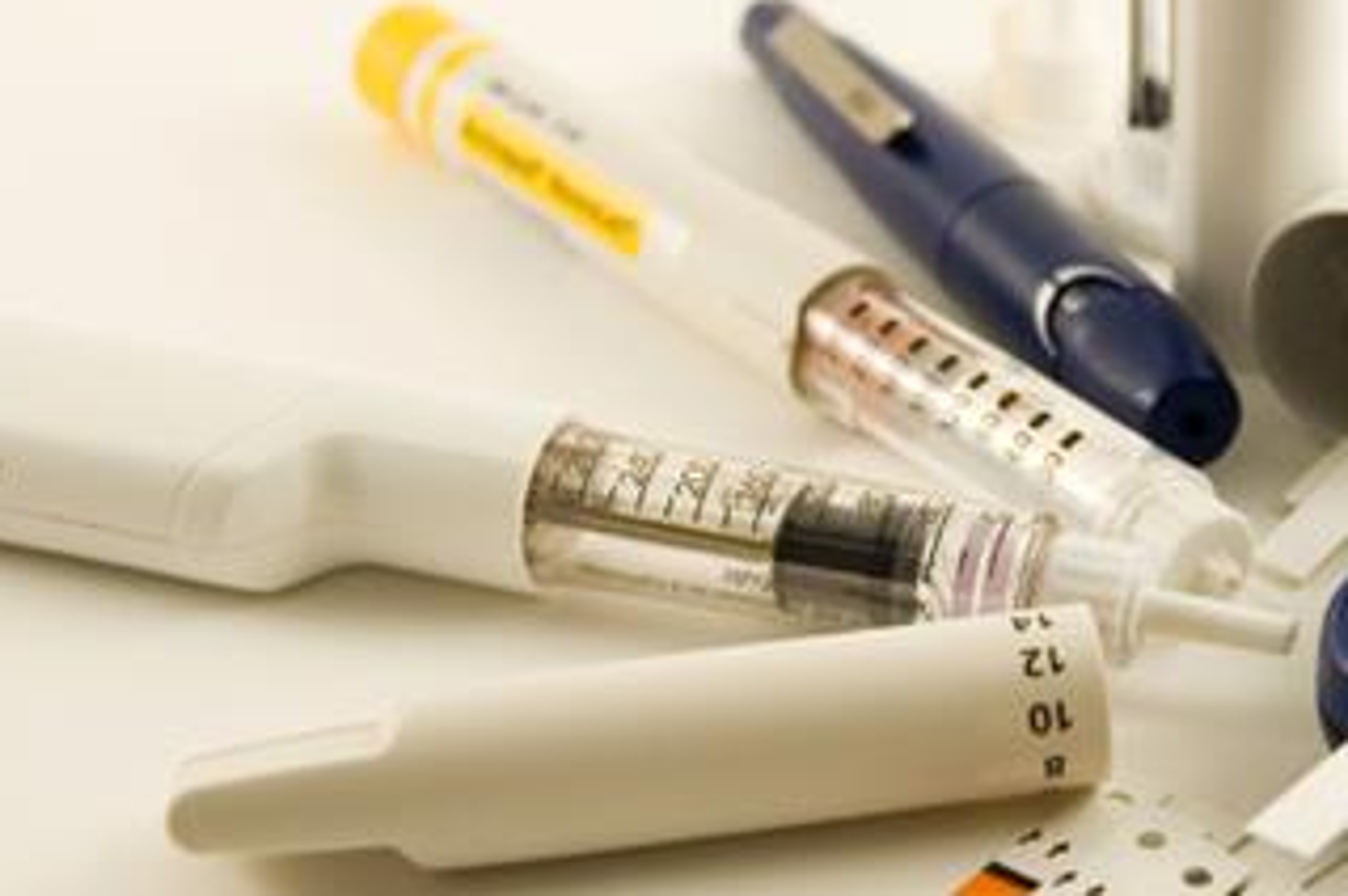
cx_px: 1012
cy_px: 366
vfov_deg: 13.0
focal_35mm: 105
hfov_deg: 19.3
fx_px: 3928
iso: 200
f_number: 4
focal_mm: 34
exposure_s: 1/10
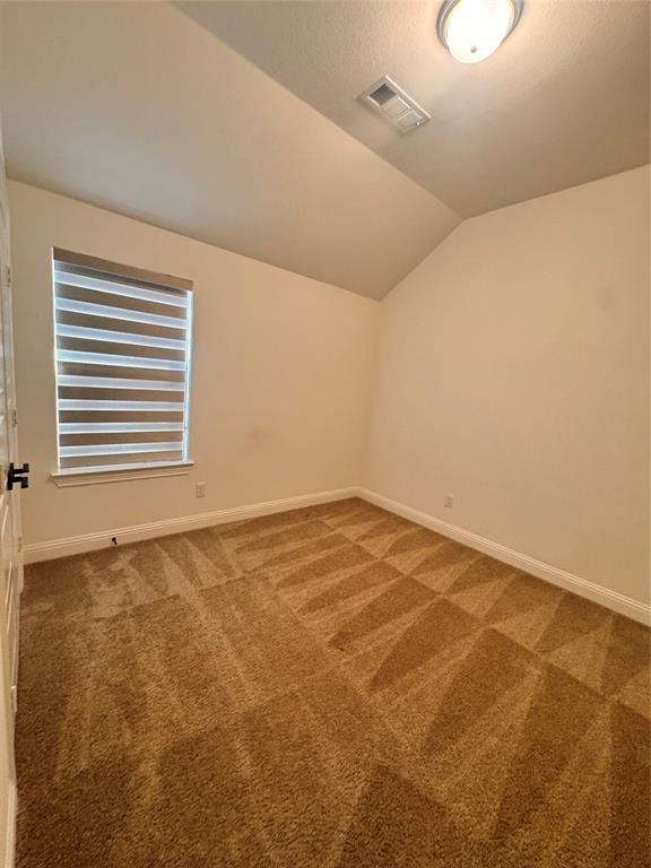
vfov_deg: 102.1
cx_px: 326
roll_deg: -4.7
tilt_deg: -10.5
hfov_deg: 85.7
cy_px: 434
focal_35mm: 14
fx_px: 351
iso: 250
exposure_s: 1/60
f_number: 2.2
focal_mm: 2.22
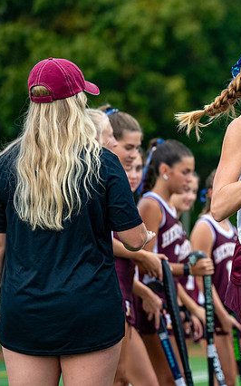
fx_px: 1966
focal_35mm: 187
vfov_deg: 11.2
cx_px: 300
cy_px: 181
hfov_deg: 7.0
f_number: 2.8
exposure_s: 1/1000
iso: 1400
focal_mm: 102
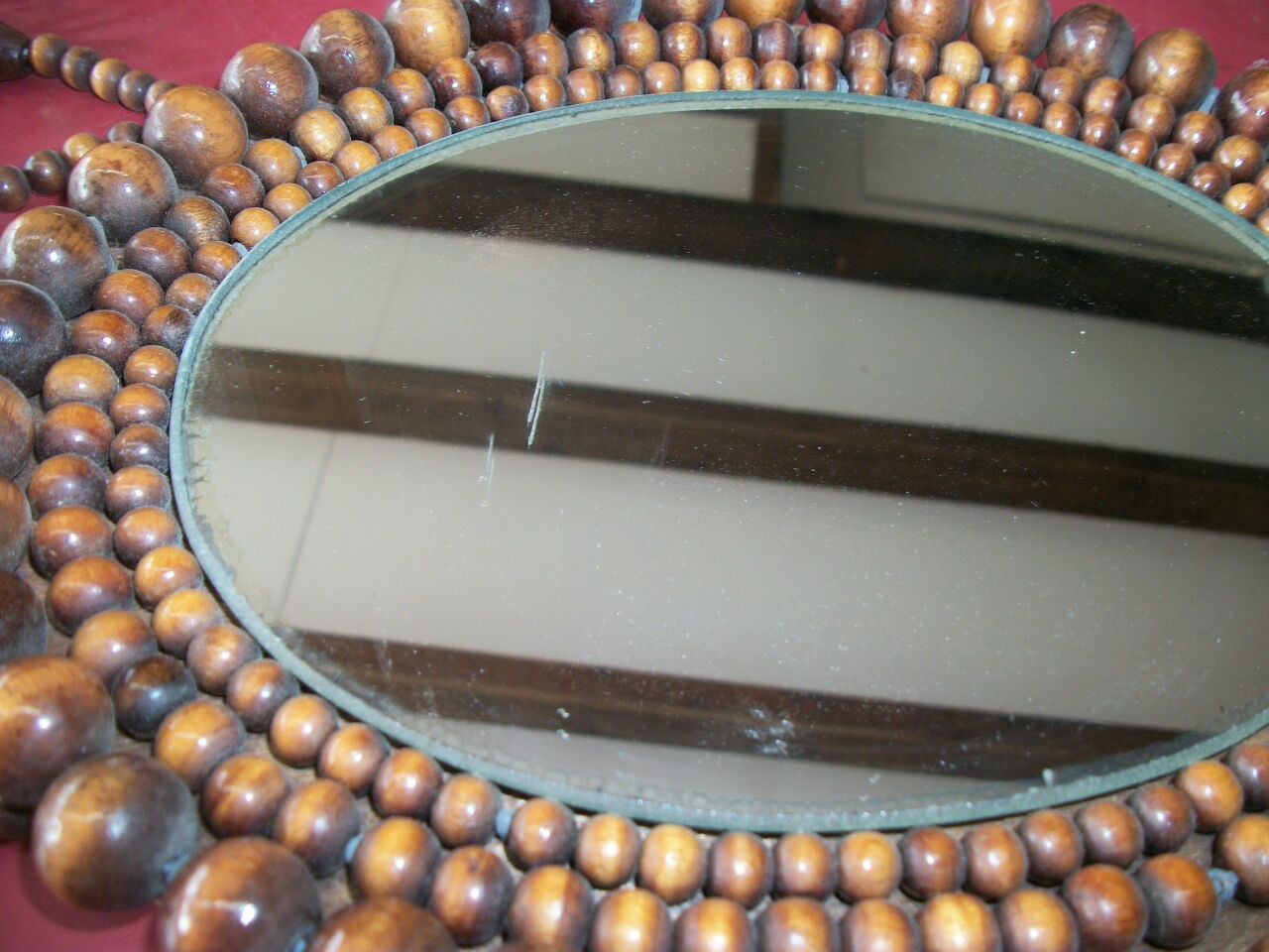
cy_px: 476
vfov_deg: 44.2
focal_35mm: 32
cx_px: 634
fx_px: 1173
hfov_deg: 56.8
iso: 80
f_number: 2.9
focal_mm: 5.7
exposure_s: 1/30
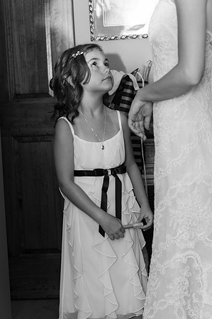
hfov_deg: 19.4
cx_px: 106
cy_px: 160
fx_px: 620
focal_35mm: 70
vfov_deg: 28.9
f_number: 4.5
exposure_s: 1/60
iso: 1600
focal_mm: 70
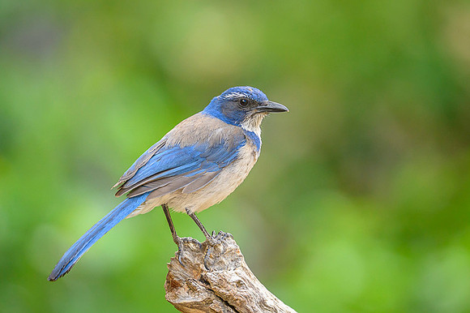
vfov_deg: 1.6
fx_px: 11067
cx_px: 281
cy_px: 148
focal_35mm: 848
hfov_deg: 2.4
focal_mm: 560
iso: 800
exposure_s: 1/800
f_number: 4
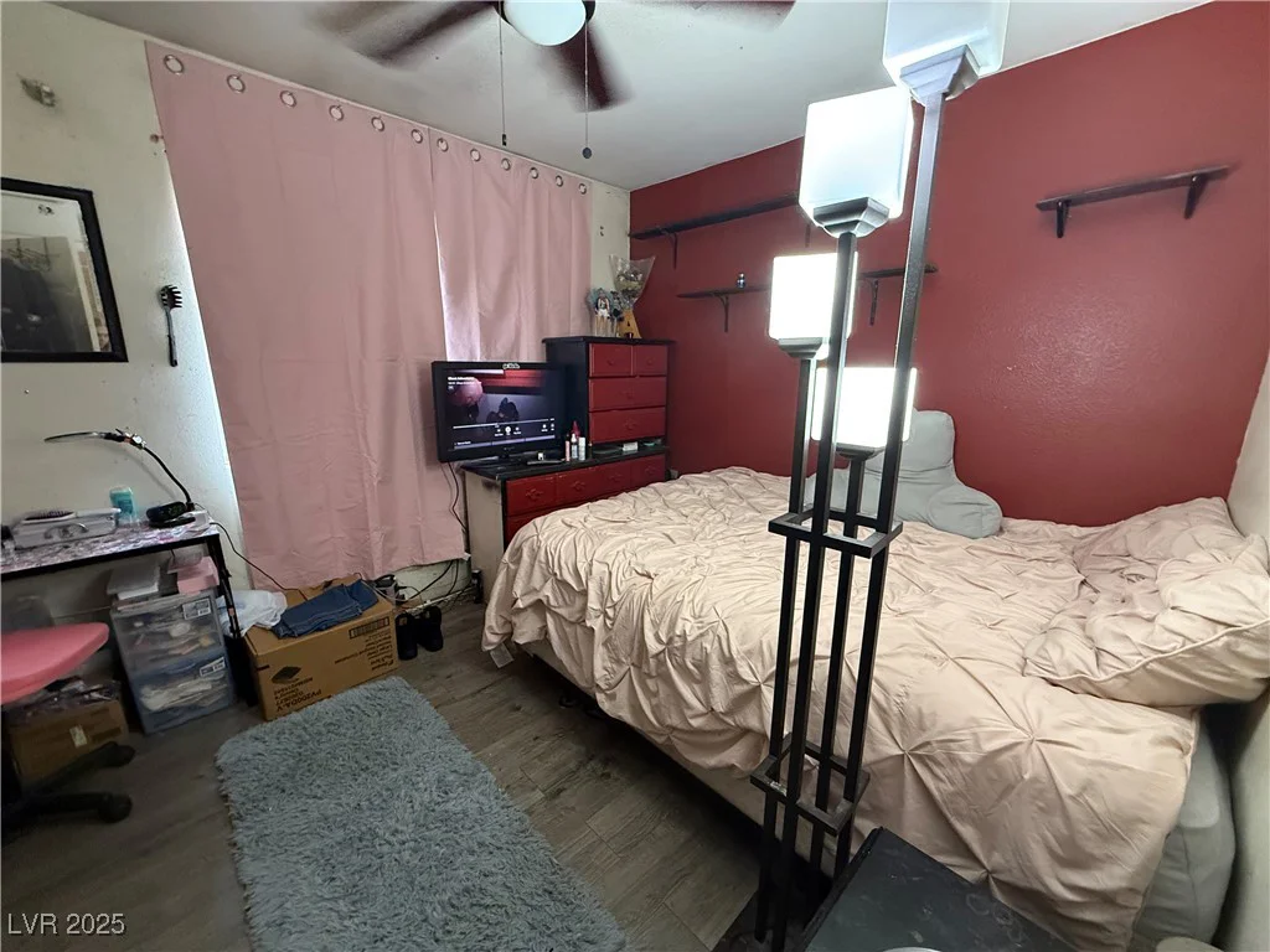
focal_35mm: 14
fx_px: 514
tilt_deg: -12.7
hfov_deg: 102.1
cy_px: 476
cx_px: 635
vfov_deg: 85.7
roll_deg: -1.5
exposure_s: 1/60
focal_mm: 2.22
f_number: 2.2
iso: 640
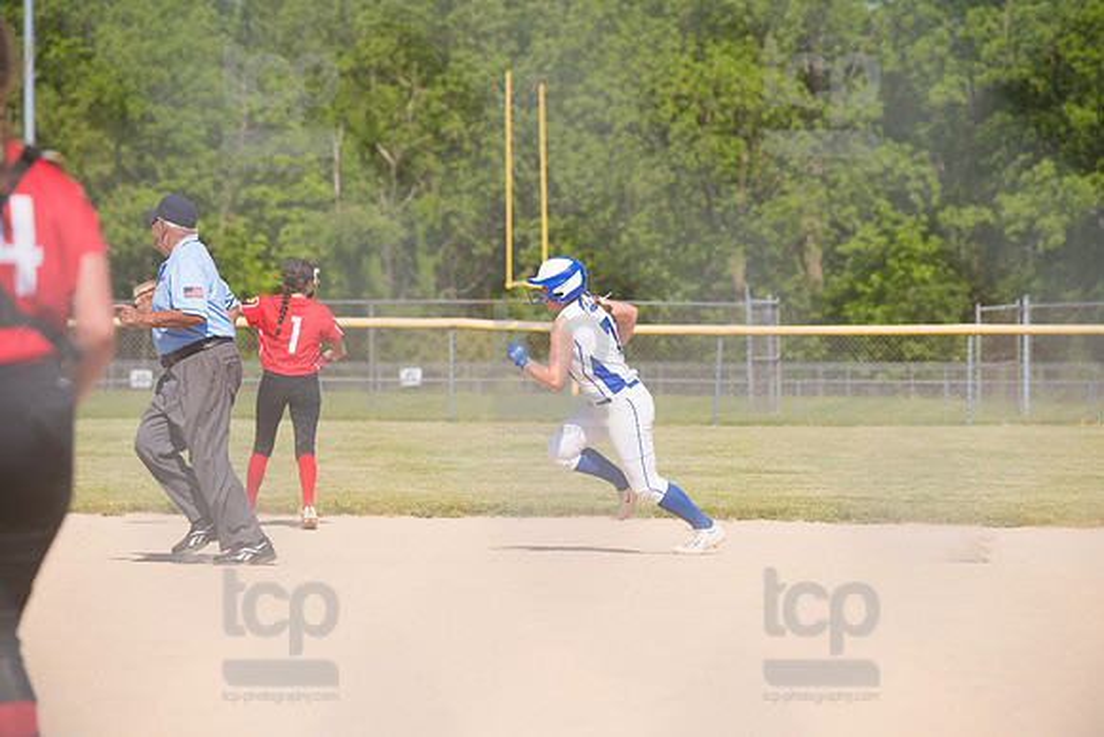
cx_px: 552
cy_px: 368
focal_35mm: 200
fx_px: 6134
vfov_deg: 6.9
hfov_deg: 10.3
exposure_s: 1/1600
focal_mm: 200
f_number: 5.6
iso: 320
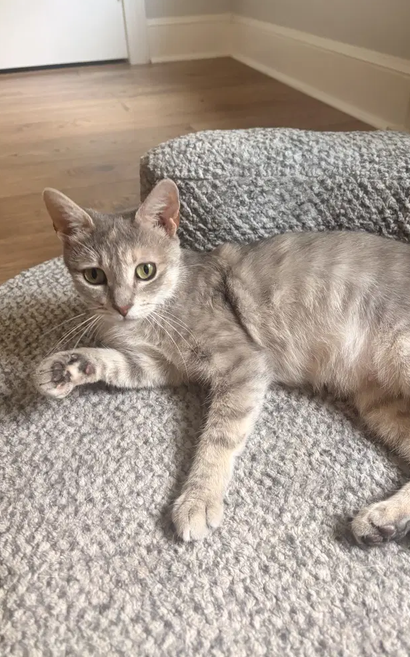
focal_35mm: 28
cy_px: 328
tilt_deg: -36.3
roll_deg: +0.7
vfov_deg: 66.5
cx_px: 221
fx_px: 501
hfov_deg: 44.5
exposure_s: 1/60
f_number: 1.6
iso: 320
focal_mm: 5.96
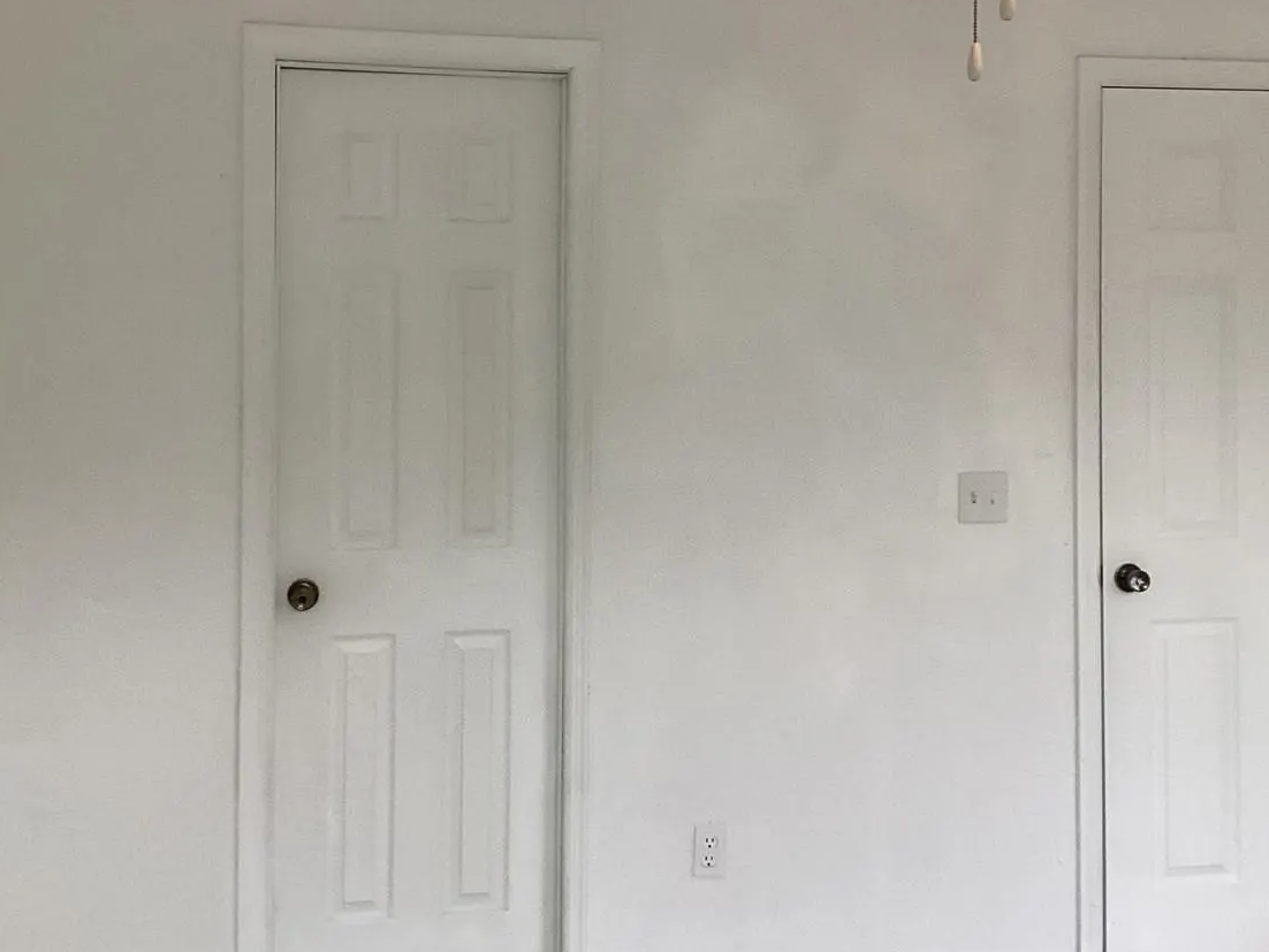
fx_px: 1650
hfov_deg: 42.1
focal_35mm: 45
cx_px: 669
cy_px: 328
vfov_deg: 32.0
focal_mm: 3.3
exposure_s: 1/60
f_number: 2.4
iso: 100
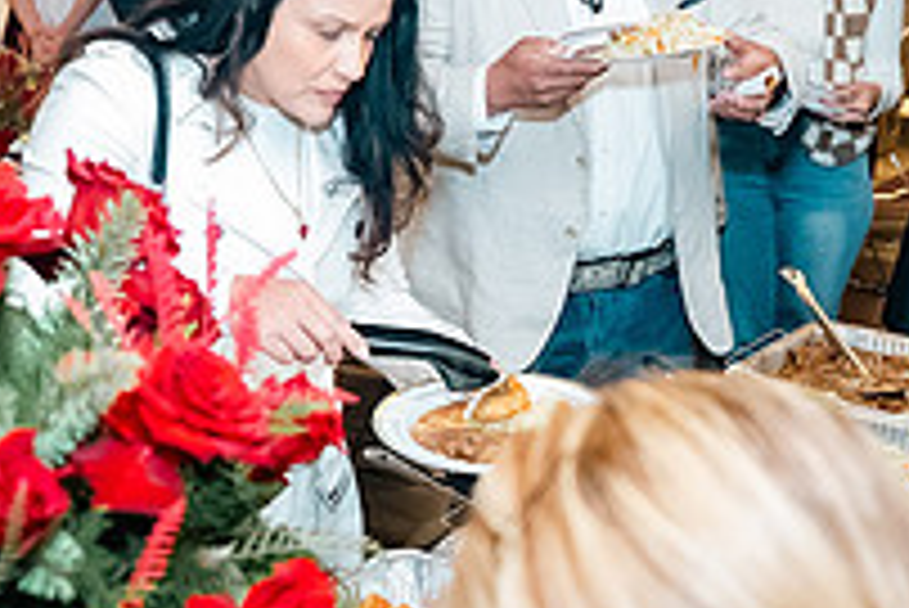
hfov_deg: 29.2
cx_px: 513
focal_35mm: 69
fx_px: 1743
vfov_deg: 19.7
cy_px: 173
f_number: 2.8
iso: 1600
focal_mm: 24
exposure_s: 1/100
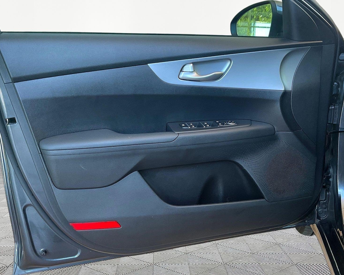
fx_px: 316
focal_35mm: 31
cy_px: 139
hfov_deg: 57.2
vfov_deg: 47.1
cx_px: 169
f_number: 1.8
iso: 64
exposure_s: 1/84
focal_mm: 3
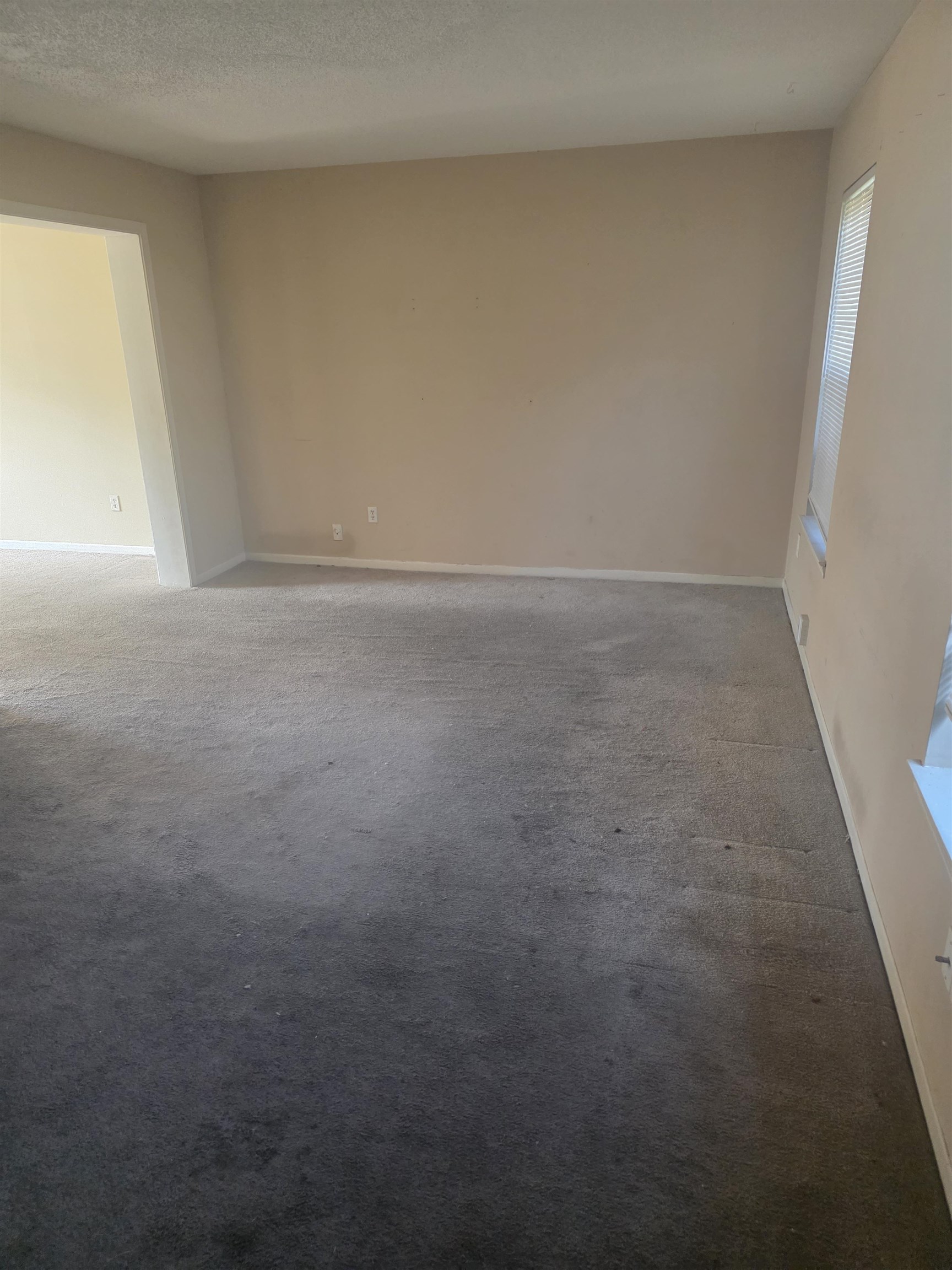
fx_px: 843
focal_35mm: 23
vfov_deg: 73.9
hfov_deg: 58.9
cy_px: 635
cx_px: 476
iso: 400
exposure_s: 1/120
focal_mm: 6.3
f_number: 1.7
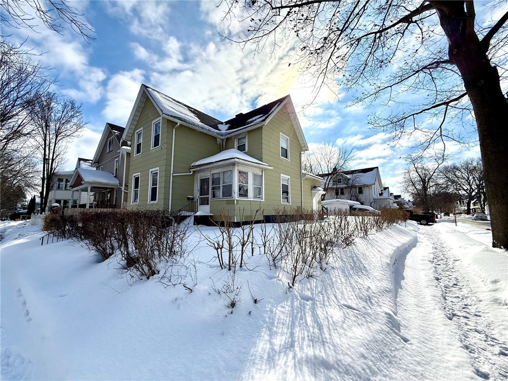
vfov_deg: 85.7
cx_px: 254
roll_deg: +0.7
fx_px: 205
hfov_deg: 102.1
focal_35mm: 14
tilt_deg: +7.1
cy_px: 190
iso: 64
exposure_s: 1/6173
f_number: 2.2
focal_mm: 2.22
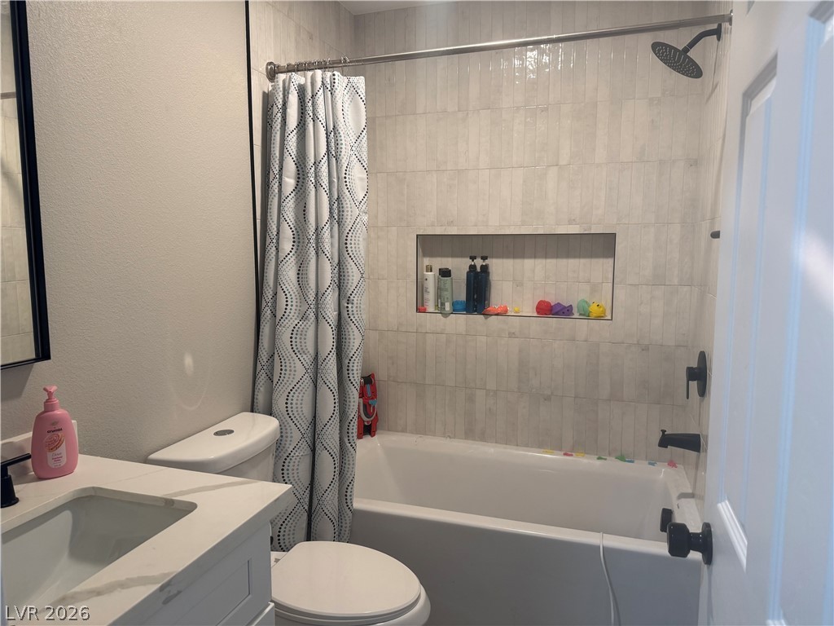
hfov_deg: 71.6
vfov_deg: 56.8
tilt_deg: -7.1
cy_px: 313
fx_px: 578
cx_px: 417
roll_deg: -1.0
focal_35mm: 24
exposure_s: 1/120
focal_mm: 6.76
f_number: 1.78
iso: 200
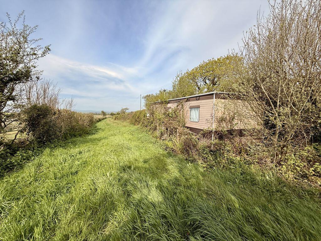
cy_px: 120
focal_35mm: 14
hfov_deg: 102.1
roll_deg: -0.8
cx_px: 160
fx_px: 130
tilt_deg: -2.2
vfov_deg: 85.7
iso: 50
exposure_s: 1/1901
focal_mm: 2.22
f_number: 2.2
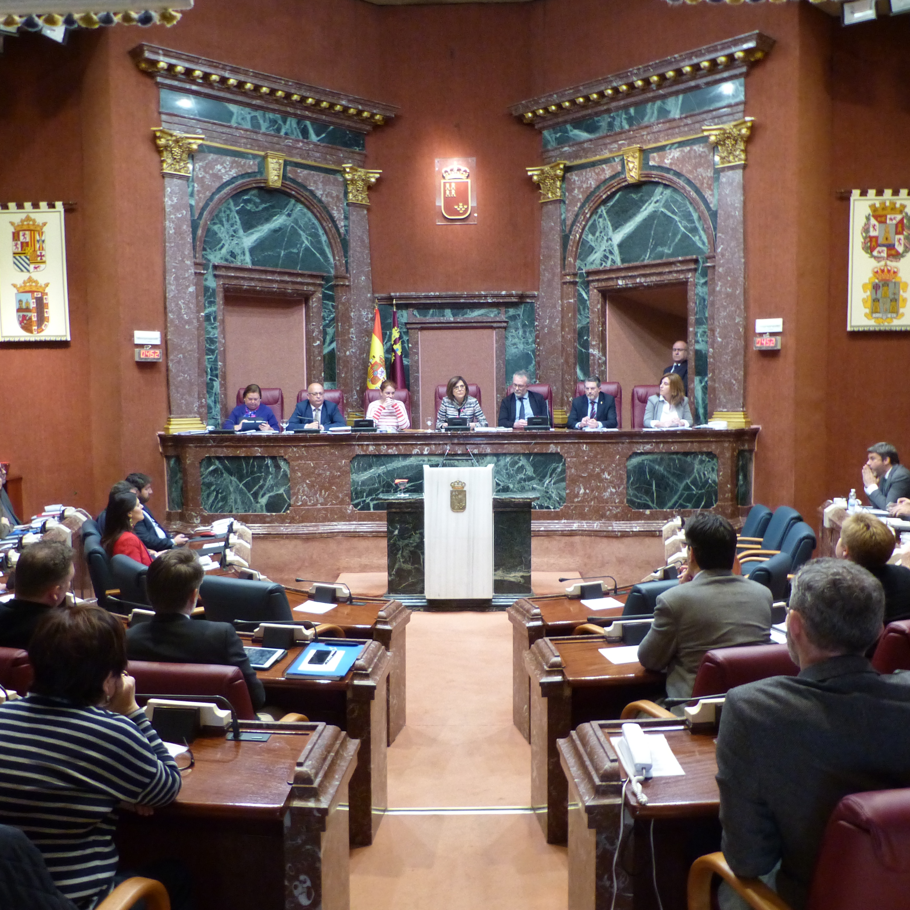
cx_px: 454
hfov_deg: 54.0
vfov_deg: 54.0
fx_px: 892
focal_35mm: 30
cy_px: 459
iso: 400
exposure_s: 1/15
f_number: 2.8
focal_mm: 4.5
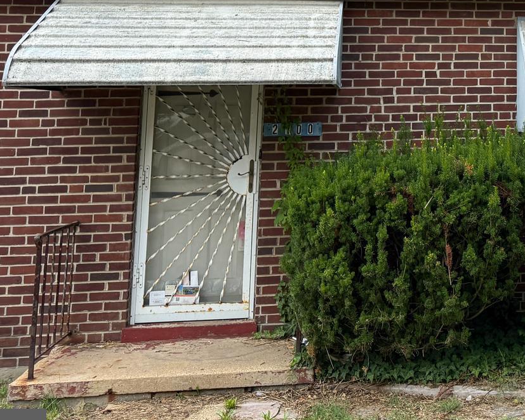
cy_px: -27
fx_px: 901
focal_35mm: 58
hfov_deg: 30.0
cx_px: 538
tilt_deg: +9.9
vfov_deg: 24.7
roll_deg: -0.2
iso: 100
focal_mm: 6.76
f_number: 1.78
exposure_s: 1/2611
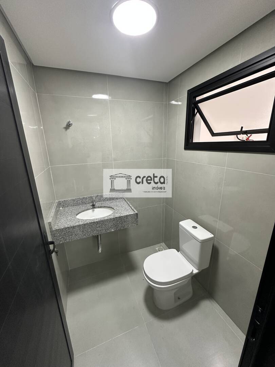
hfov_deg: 85.7
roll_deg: +0.3
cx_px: 138
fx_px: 148
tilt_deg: -15.7
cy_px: 184
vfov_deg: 102.1
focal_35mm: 14
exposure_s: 1/60
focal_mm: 2.22
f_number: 2.2
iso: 200
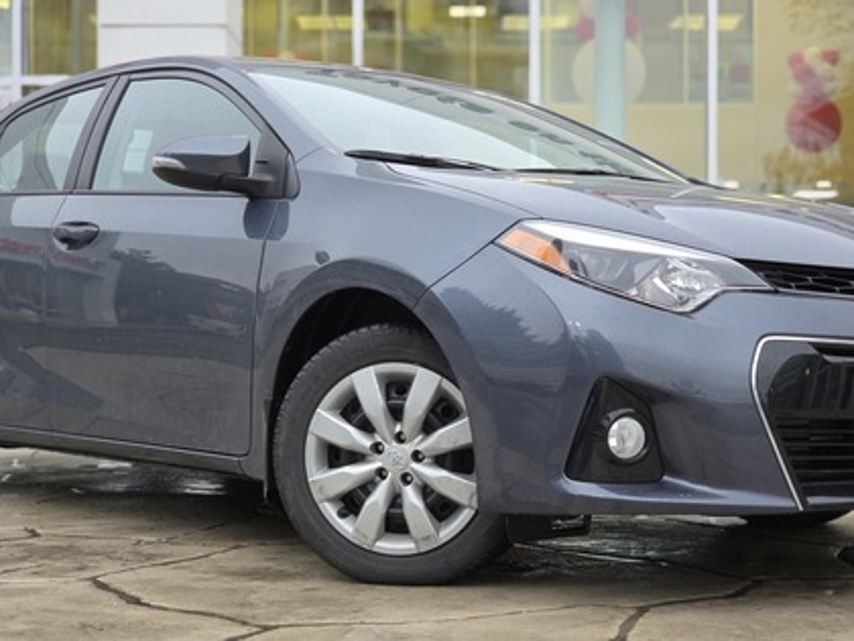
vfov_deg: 21.3
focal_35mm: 69
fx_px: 1702
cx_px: 427
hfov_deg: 28.2
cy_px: 320
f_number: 2.4
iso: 100
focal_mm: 7
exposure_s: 1/120
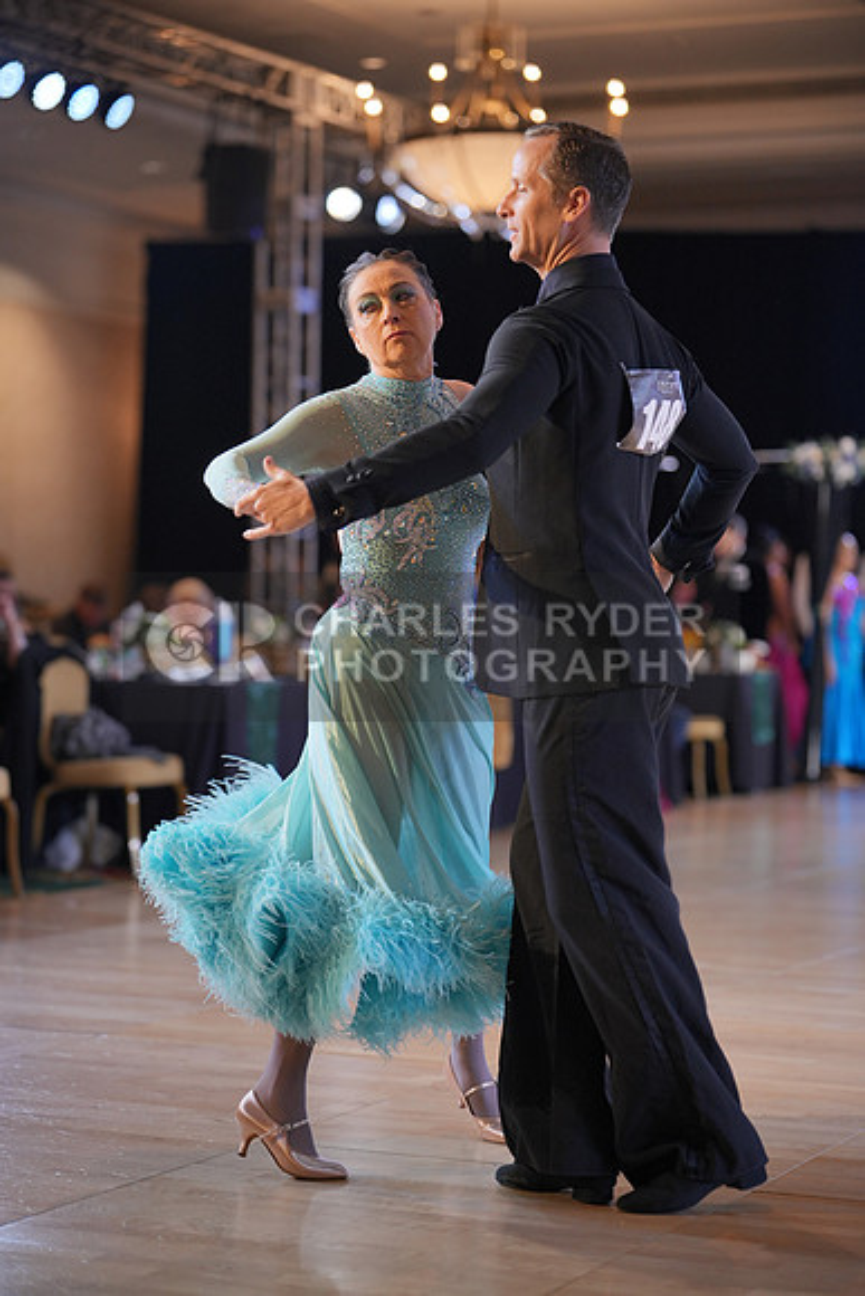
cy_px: 648
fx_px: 2845
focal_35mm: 79
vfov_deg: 25.7
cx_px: 432
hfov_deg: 17.3
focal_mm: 79
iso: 1000
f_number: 2
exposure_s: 1/500
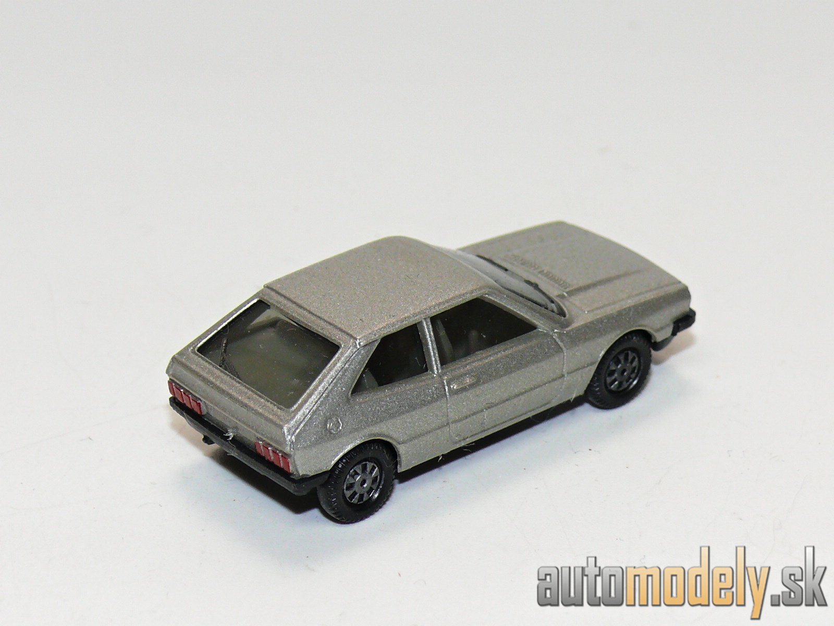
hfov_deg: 13.8
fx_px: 3445
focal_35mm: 143
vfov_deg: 10.4
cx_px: 417
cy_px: 313
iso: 100
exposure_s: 1/30
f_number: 4
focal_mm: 16.9
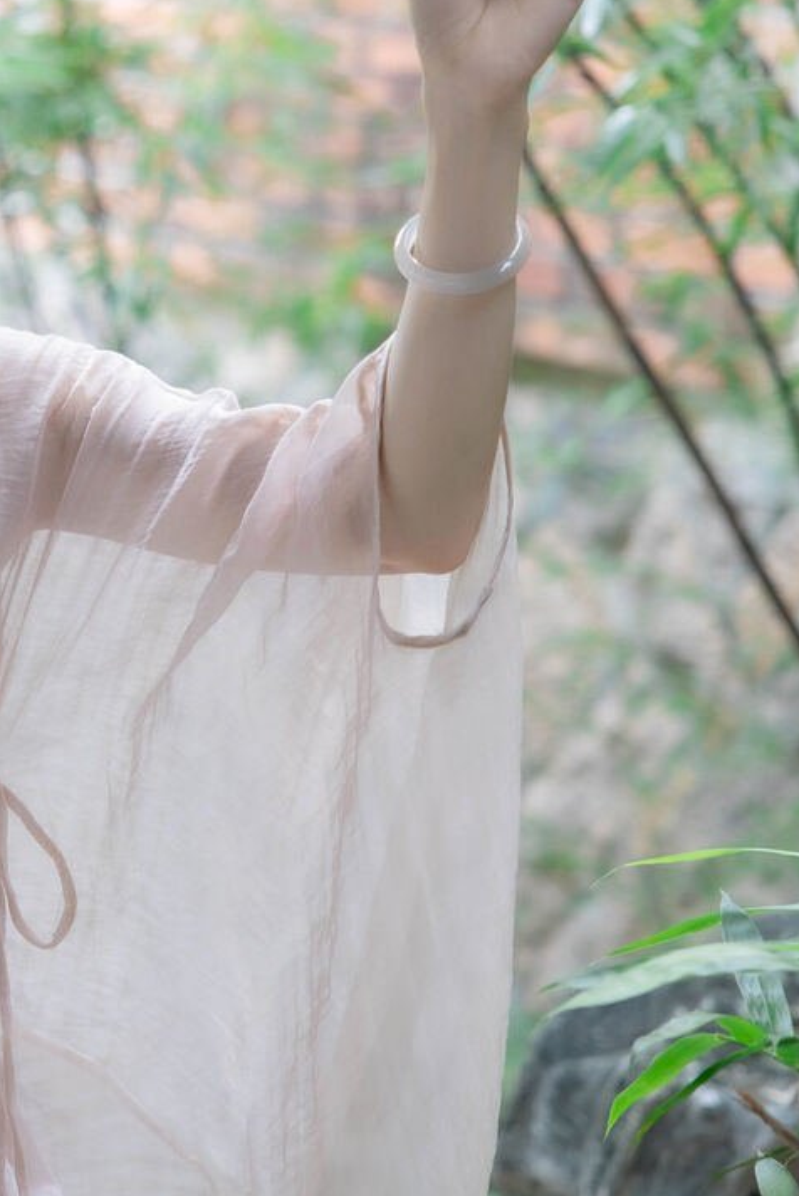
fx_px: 5454
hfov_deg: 8.3
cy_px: 401
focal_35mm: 164
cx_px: -44
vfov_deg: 12.5
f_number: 2.8
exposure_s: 1/100
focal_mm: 65
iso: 200
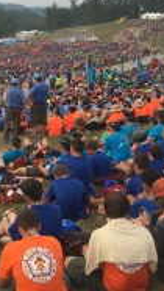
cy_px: 106
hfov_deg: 18.9
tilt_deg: -11.0
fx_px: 478
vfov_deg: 33.6
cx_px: -6
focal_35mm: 62
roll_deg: -0.4
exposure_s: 1/323
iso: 25
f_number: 2.2
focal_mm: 4.15
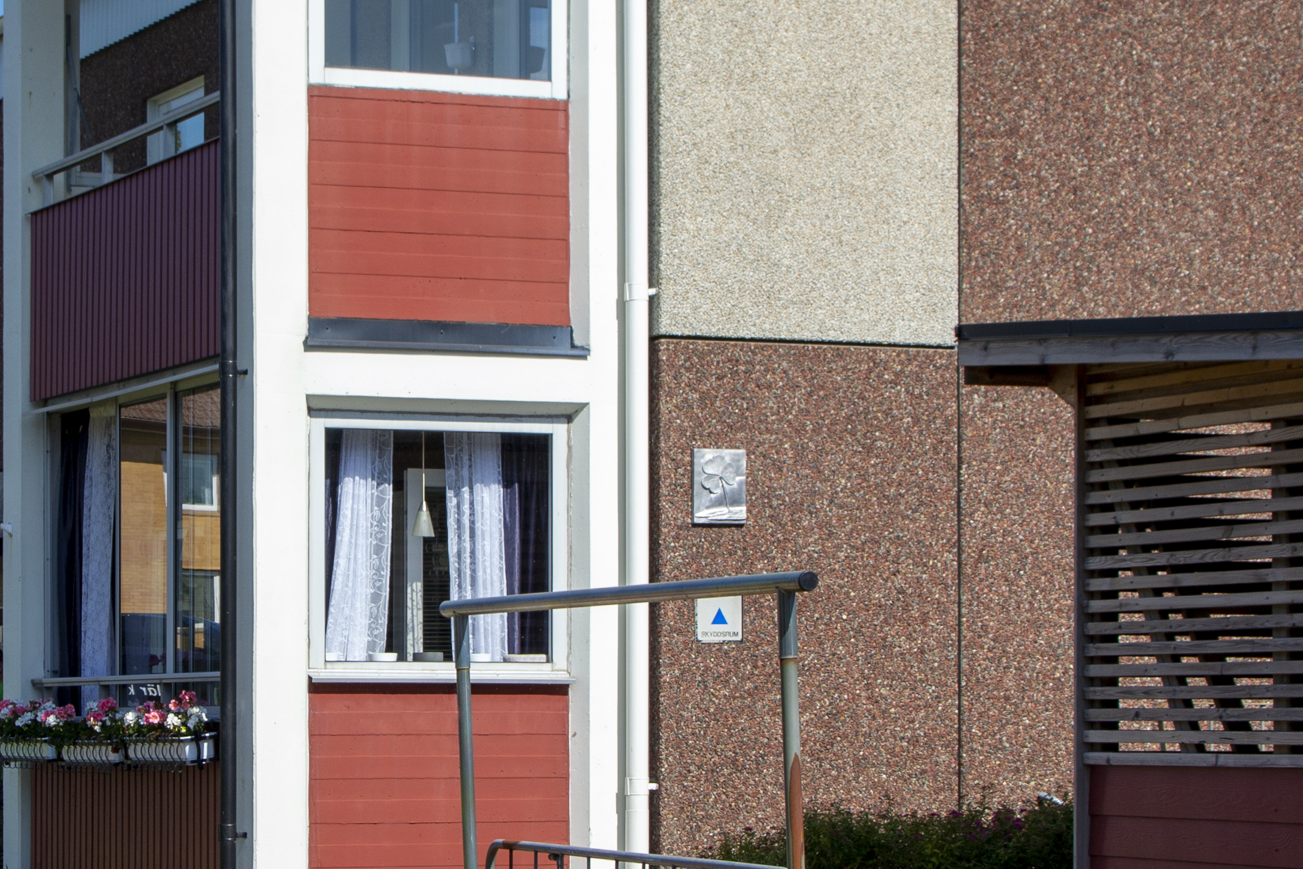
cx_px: 370
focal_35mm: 108
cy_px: 437
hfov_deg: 18.8
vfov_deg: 12.7
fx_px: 3909
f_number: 8
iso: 100
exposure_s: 1/250
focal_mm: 34
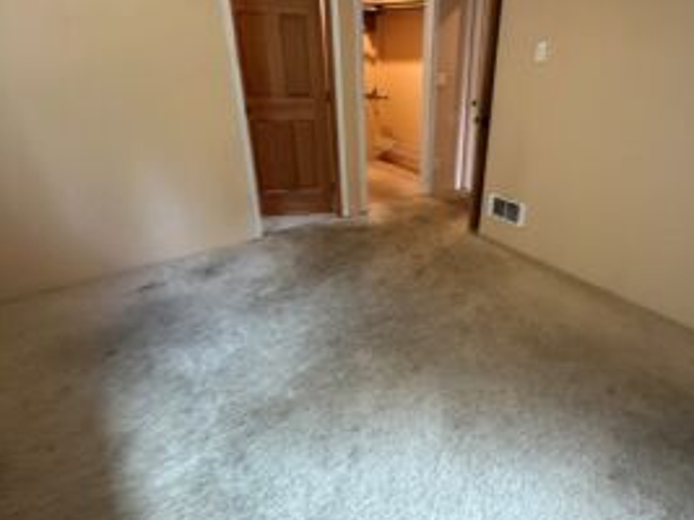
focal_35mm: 21
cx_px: 434
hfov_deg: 77.6
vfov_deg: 63.3
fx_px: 421
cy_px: 239
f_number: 2.2
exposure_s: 1/60
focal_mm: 2.22
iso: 500
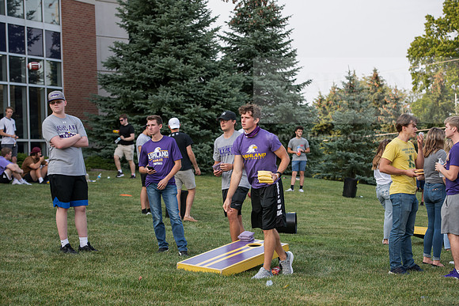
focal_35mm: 86
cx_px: 230
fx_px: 1097
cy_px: 153
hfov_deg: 23.6
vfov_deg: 15.9
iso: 250
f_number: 5
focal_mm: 86
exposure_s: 1/320
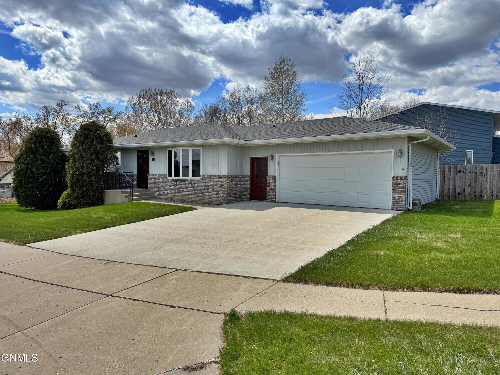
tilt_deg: -2.2
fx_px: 347
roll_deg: -0.9
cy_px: 188
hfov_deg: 71.6
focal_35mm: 24
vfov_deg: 56.8
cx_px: 250
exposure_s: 1/8130
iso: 80
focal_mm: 6.76
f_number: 1.78
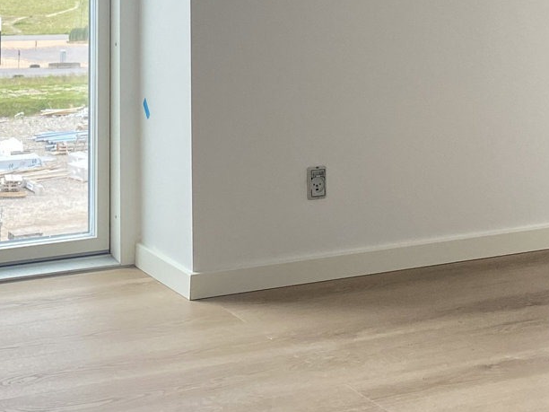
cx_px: 164
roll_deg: -0.1
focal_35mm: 85
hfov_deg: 22.9
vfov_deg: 16.0
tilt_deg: +2.7
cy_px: -198
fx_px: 1348
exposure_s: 1/100
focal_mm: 4.25
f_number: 1.8
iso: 100
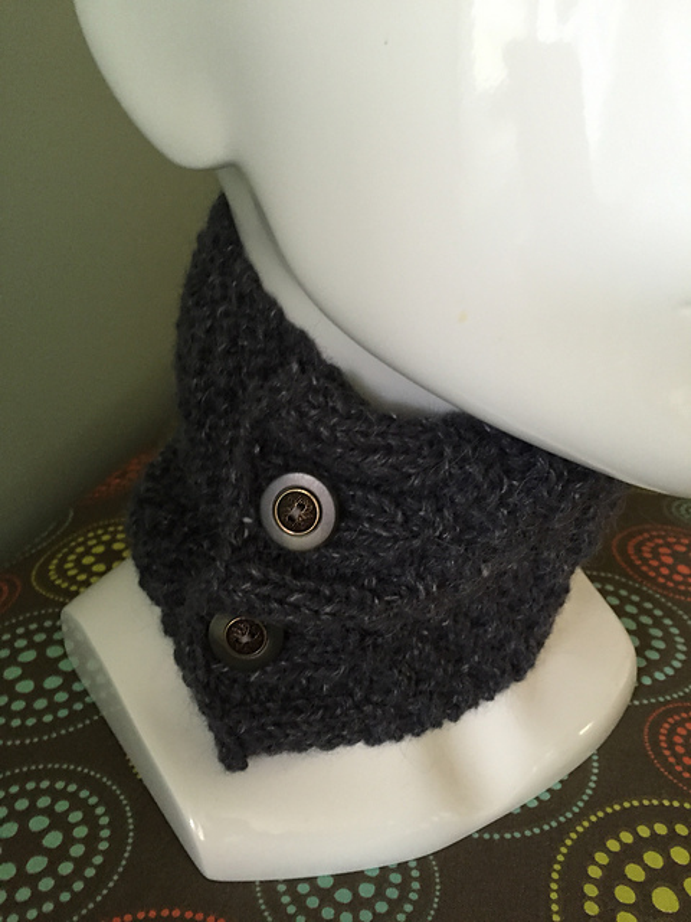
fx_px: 772
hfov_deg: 48.2
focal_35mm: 29
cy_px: 461
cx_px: 346
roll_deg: -4.3
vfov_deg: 61.7
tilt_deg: -26.2
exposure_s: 1/24
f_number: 2.2
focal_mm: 4.15
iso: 250
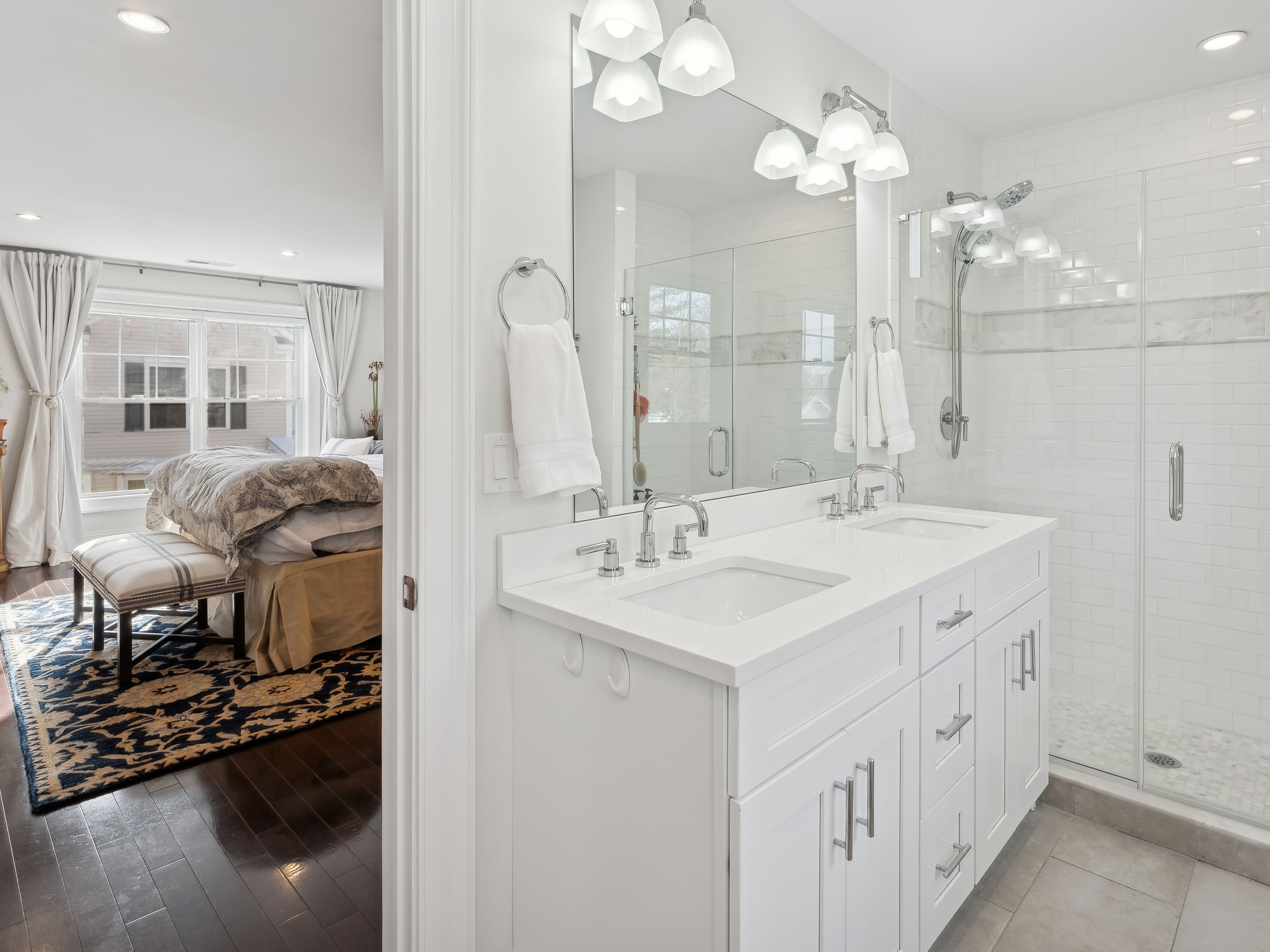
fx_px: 681
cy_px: 467
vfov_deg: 69.9
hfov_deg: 85.9
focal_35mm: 19
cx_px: 661
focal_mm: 16.5
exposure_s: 1/25
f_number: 11
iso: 200
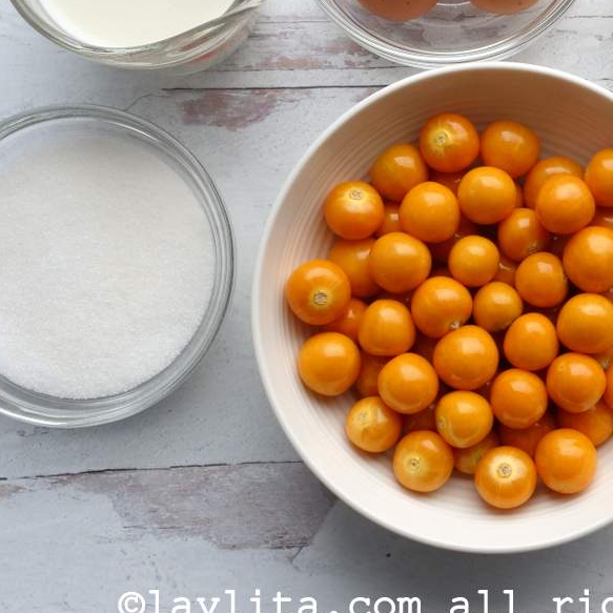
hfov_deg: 21.3
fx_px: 1603
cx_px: 504
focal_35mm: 80
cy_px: 158
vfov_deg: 21.5
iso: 800
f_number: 9
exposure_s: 1/60
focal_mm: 22
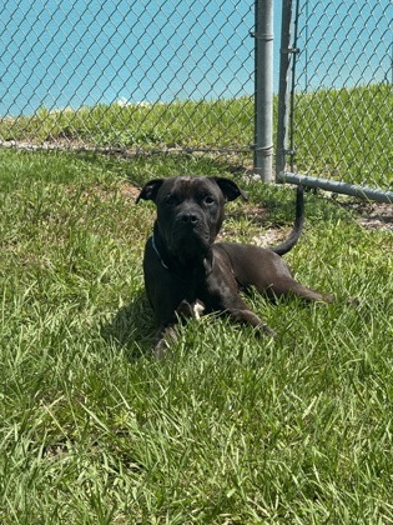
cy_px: 262
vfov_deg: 16.4
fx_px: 1817
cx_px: 196
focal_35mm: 120
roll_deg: +0.0
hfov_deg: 12.3
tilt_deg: -12.3
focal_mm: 15.66
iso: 50
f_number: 2.8
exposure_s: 1/784
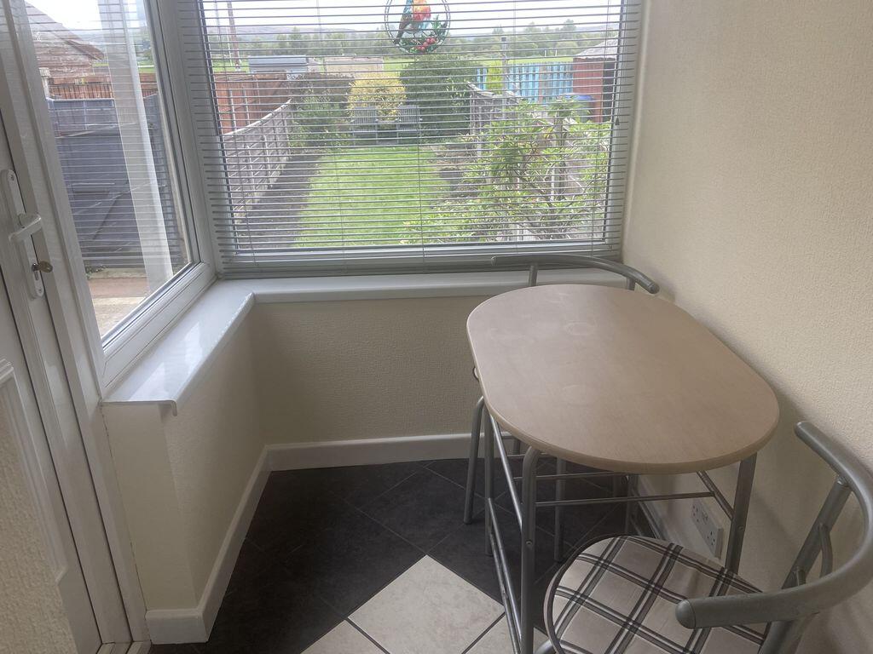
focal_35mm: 26
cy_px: 327
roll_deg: +1.6
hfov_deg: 67.3
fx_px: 656
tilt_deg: -22.8
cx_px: 436
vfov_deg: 53.1
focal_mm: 4.25
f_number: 1.8
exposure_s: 1/100
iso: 64
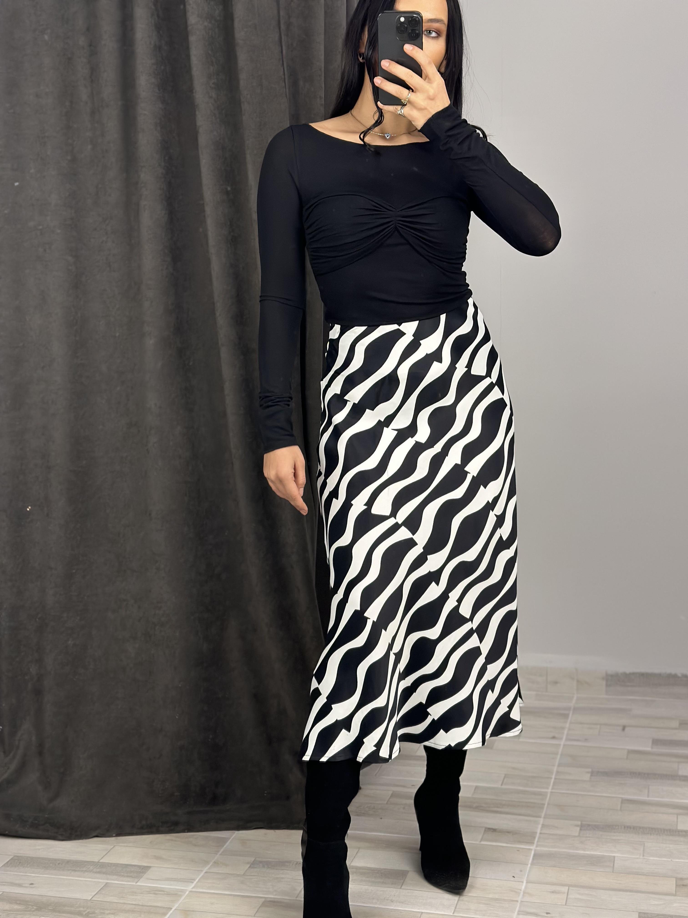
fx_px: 1272
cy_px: 459
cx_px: 344
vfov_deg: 39.7
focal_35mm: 48
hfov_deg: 30.3
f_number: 1.78
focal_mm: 6.86
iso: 160
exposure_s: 1/100
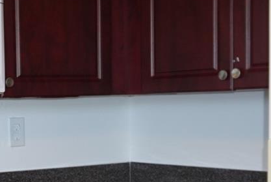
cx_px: -16
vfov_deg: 14.7
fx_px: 693
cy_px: 182
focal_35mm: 92
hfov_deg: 21.2
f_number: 4
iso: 200
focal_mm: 16
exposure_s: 1/60
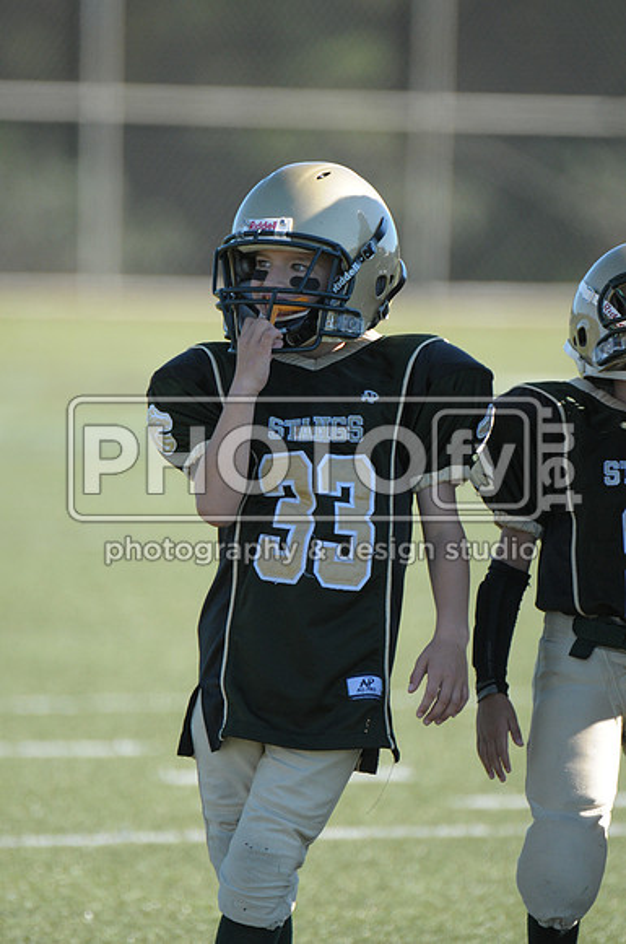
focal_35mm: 600
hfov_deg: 2.3
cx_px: 313
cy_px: 472
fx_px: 15696
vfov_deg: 3.4
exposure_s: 1/1600
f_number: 4
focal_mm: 400
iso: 640
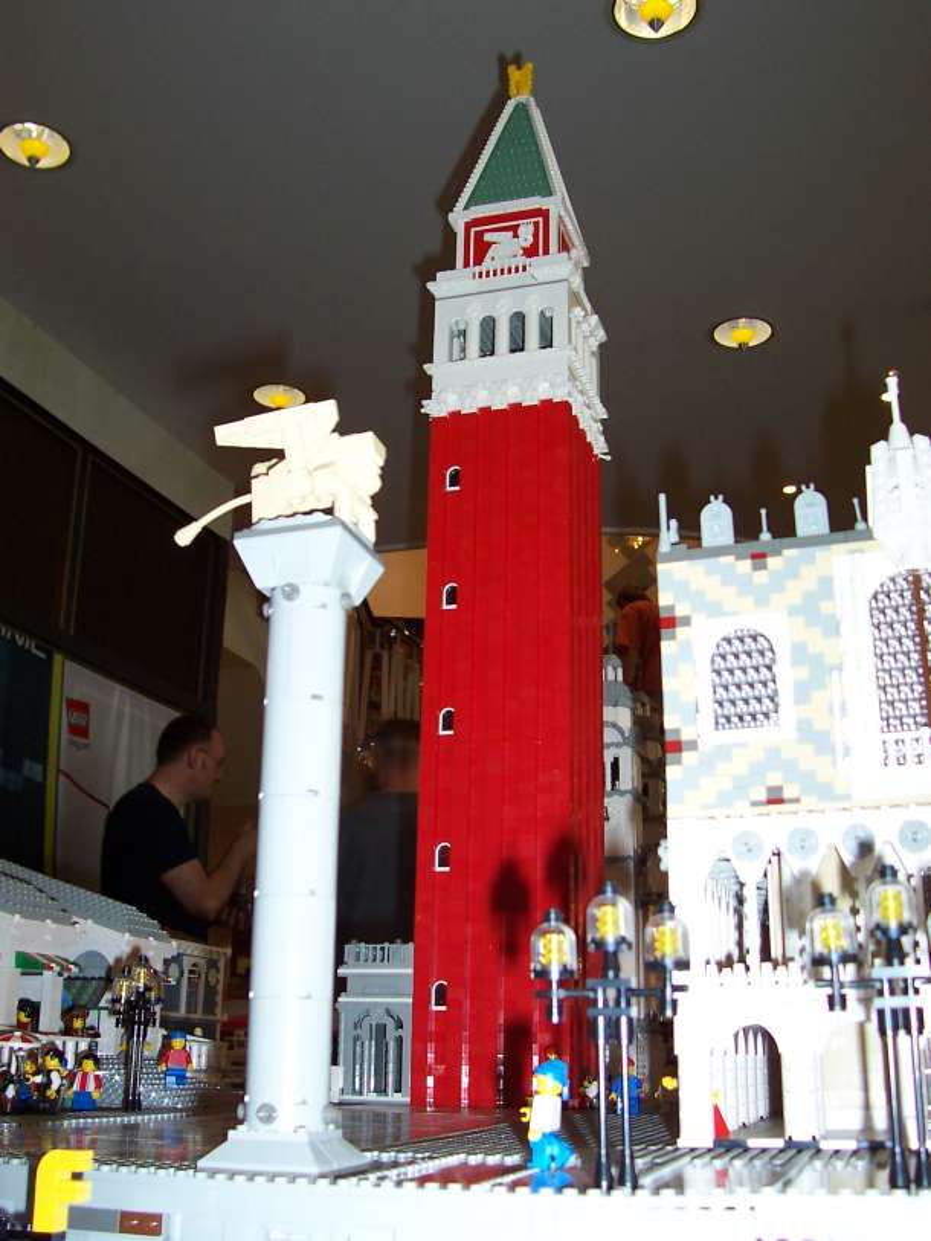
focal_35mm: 37
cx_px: 466
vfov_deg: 50.1
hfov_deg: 38.7
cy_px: 620
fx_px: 1326
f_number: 2.8
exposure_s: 1/60
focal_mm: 5.6
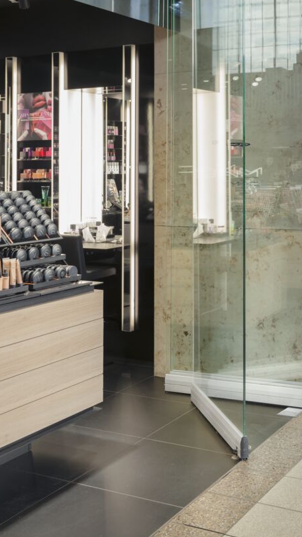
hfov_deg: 23.7
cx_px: 236
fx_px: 711
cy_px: 177
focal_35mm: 50
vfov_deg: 40.8
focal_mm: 35
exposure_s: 1/6
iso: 160
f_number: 9
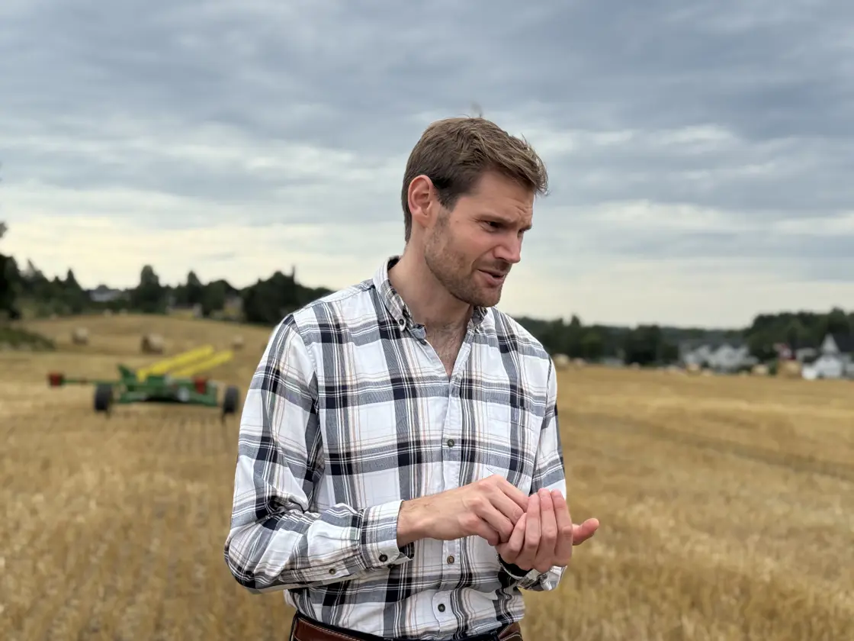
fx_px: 1184
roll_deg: +0.8
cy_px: 320
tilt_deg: -0.1
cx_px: 427
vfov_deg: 30.3
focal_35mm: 48
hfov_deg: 39.7
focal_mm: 6.76
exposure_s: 1/4310
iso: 64
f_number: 1.78
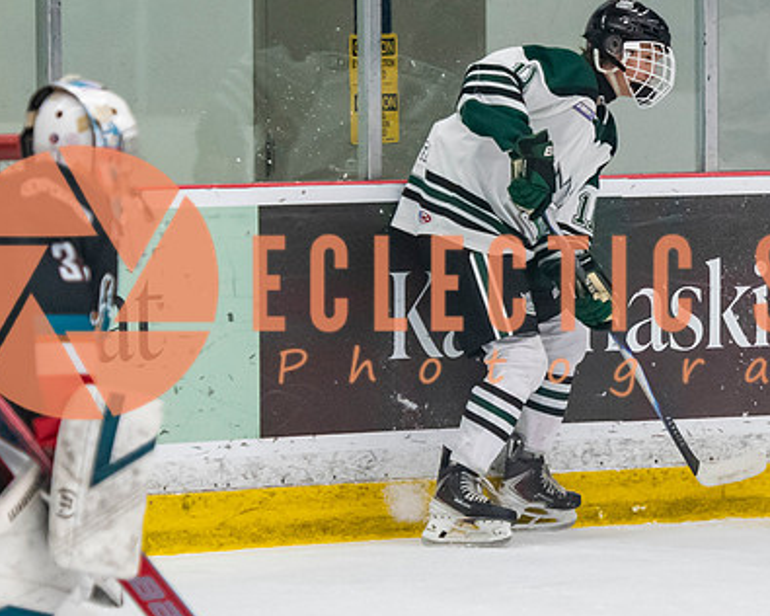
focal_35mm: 378
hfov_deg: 5.1
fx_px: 8614
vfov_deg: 4.1
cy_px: 310
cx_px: 540
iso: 2000
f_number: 3.2
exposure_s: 1/640
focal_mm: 122
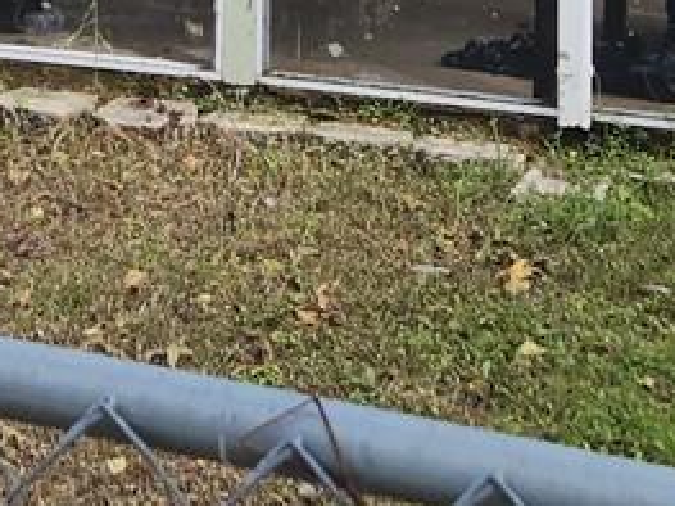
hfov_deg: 13.9
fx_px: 2729
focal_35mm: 140
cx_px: 31
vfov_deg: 9.6
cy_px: -622
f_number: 1.8
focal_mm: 5.4
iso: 20
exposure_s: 1/629
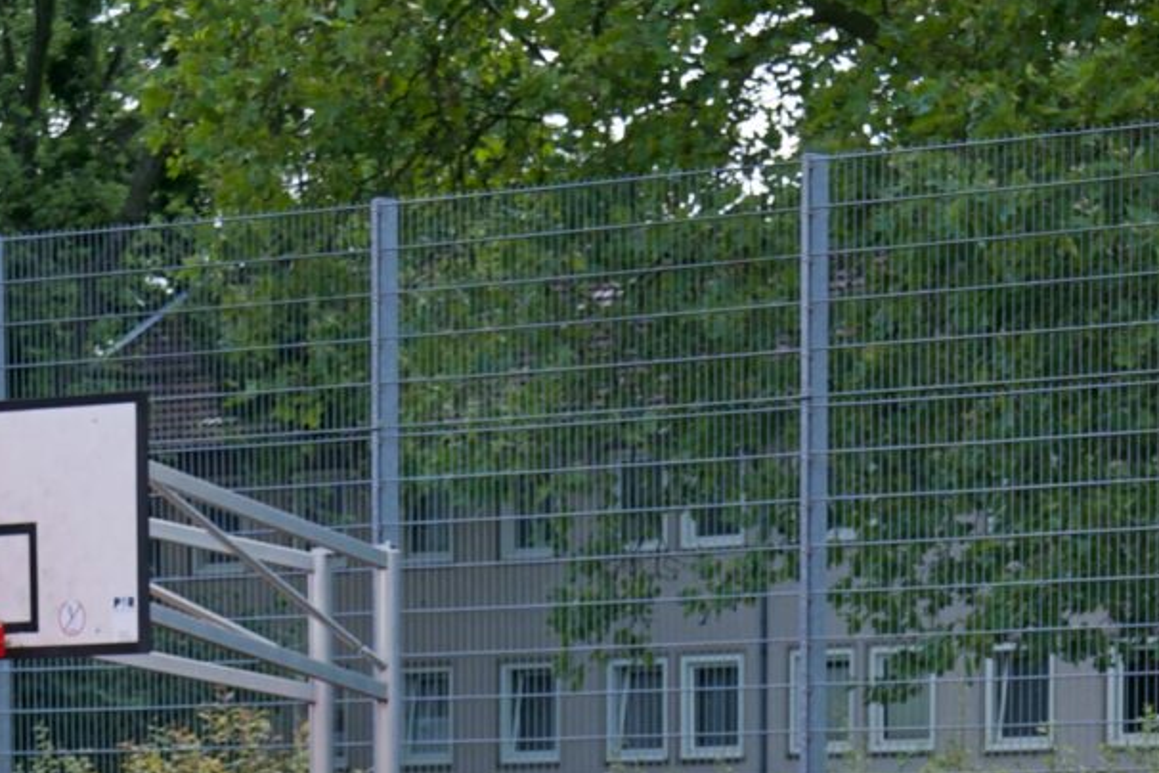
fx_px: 5988
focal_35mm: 186
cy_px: 1587
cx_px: 775
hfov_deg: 11.0
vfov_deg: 7.1
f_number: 8
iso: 100
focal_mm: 44
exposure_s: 1/100
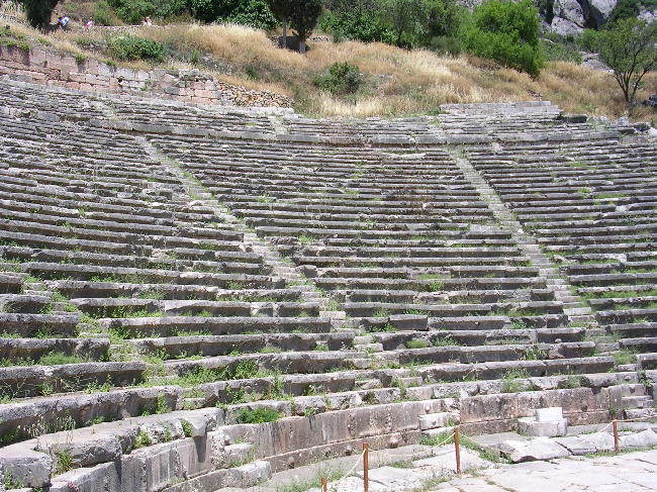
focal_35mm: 38
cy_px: 246
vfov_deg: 37.7
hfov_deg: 49.0
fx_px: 721
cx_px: 328
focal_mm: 5.8
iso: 50
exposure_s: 1/215
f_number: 5.6
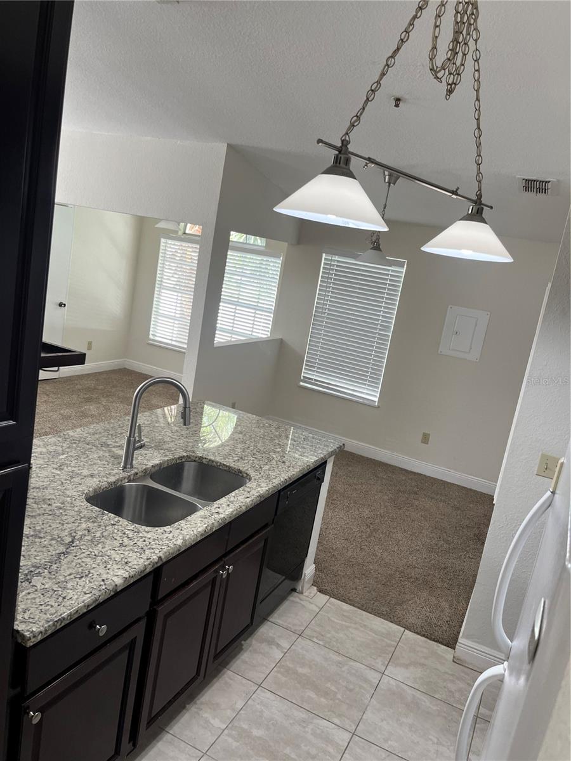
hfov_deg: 53.1
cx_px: 286
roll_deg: -8.1
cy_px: 380
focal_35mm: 26
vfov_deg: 67.3
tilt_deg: -13.5
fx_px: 572
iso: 80
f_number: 1.6
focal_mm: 5.1
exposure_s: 1/60
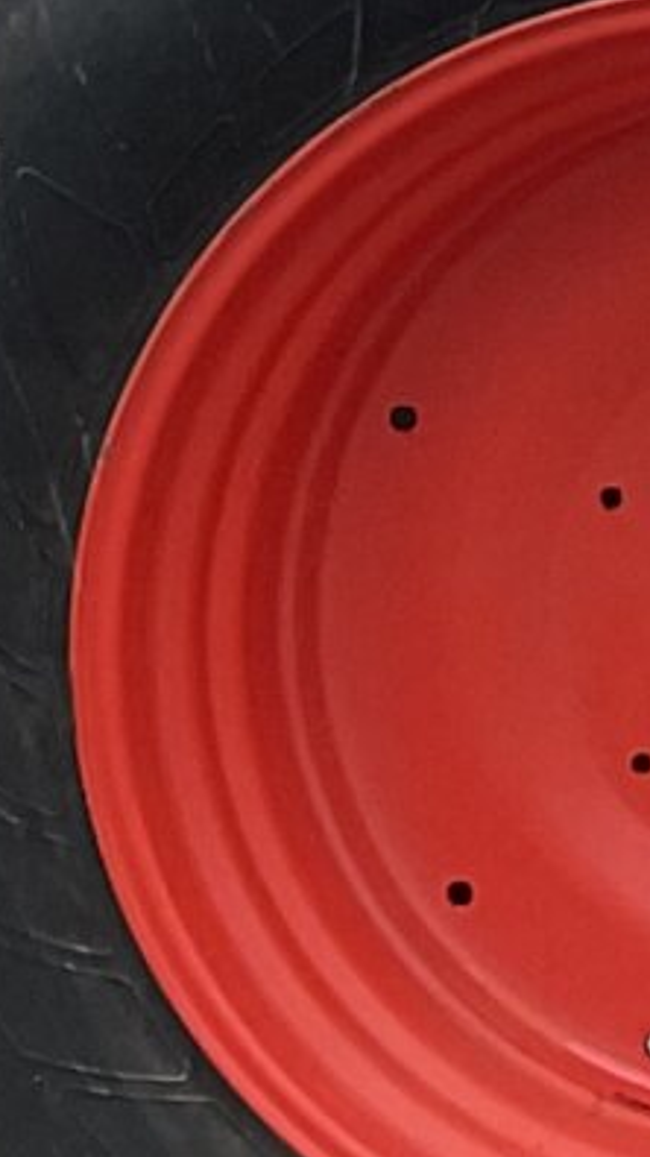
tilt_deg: -1.2
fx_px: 6285
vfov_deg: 10.4
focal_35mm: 205
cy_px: -32
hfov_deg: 5.1
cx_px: 2864
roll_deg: +0.6
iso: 16
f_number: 1.8
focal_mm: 3
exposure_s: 1/204
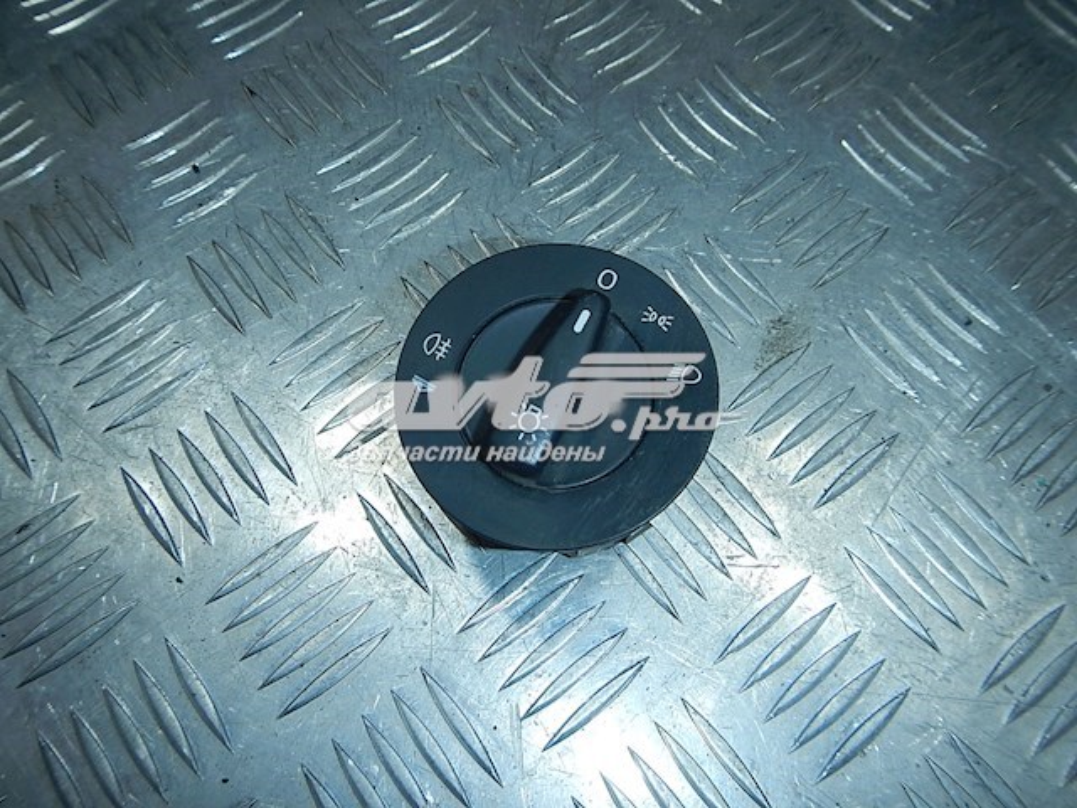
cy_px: 404
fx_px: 871
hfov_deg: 63.4
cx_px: 538
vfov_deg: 49.7
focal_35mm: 28
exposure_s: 1/100
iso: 125
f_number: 3.9
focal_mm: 5
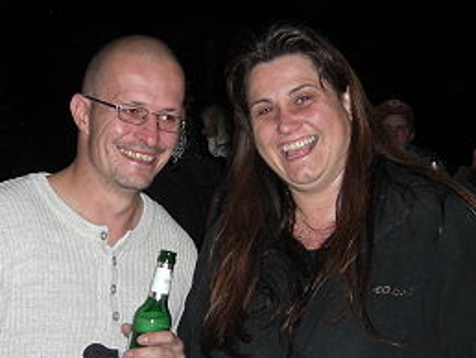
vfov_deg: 20.2
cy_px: 170
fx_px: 1005
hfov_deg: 26.6
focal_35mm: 73
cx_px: 197
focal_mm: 7.9
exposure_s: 1/60
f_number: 2.8
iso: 200
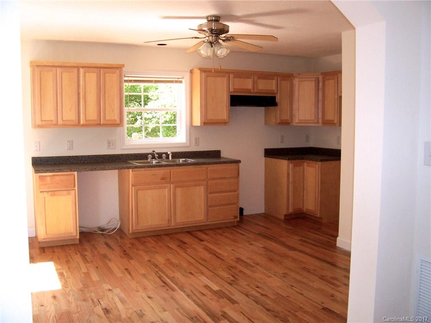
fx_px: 423
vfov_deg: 41.8
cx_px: 216
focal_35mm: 34
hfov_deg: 54.0
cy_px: 162
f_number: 2.7
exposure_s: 1/112
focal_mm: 5.6
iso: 140
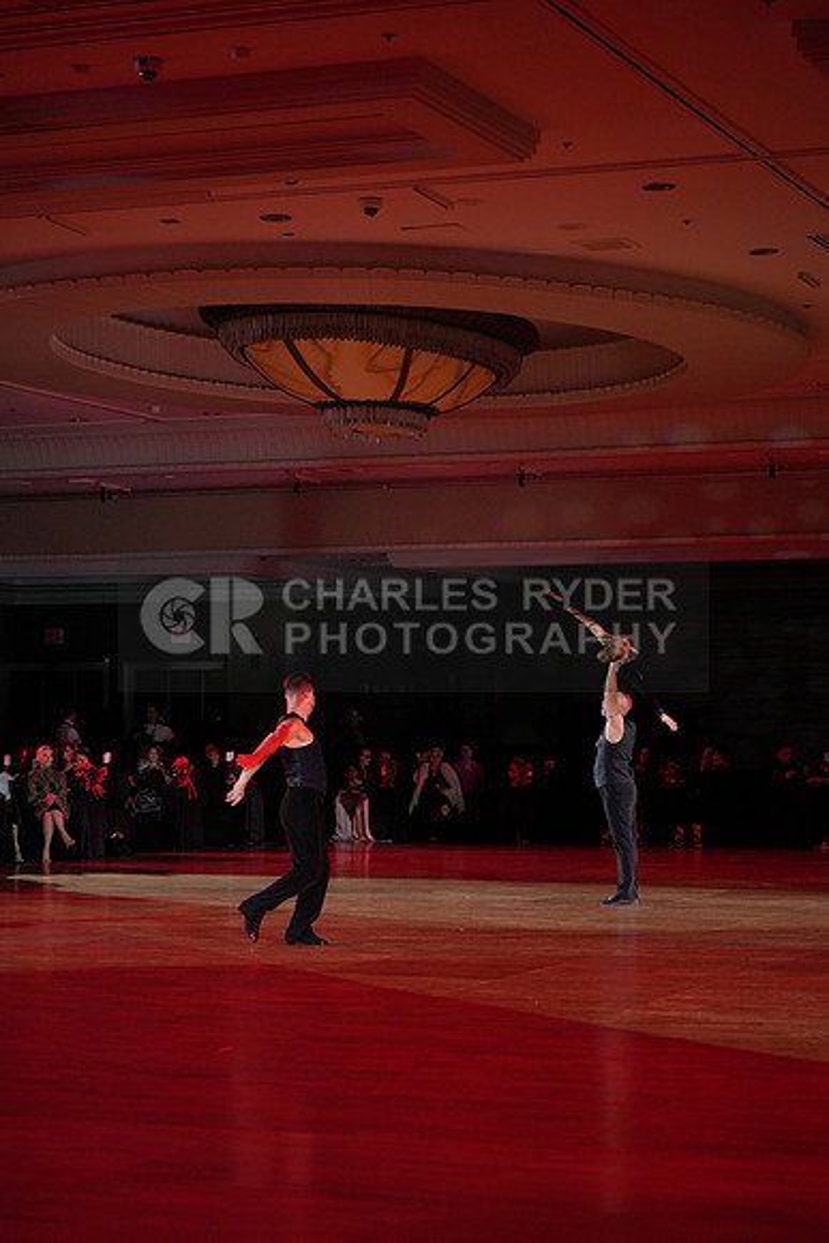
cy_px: 622
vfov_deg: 26.0
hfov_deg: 17.5
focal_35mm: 78
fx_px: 2692
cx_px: 414
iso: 1250
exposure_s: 1/1000
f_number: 2.8
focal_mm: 78
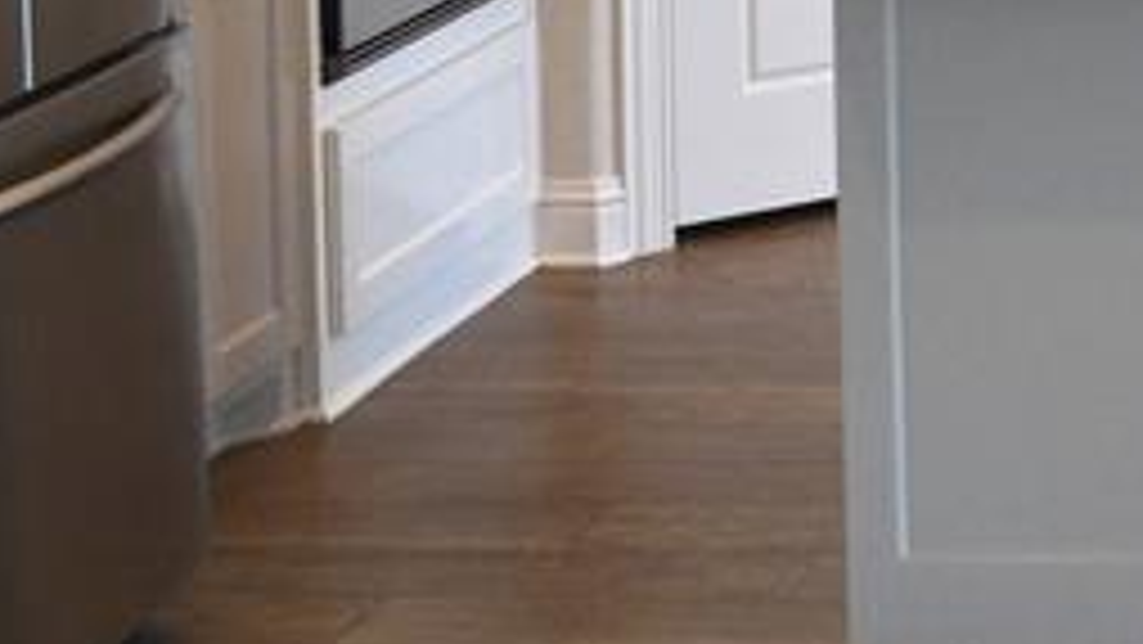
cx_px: 1850
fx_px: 3456
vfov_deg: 9.8
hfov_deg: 16.6
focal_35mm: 114
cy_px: -671
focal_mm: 18
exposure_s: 1/60
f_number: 5.6
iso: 400
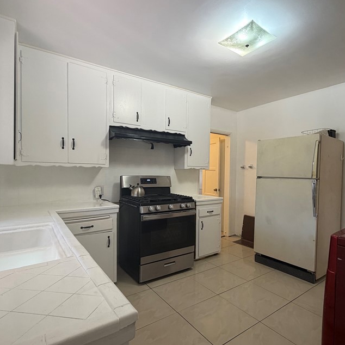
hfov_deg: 74.7
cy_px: 178
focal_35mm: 20
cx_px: 187
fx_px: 226
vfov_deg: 74.8
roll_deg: -0.8
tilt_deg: -1.7
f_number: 2.2
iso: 160
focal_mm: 2.22
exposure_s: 1/120
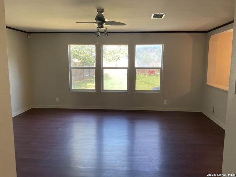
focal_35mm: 29
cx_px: 118
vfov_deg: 48.2
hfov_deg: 61.7
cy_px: 88
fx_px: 198
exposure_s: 1/60
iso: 40
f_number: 1.8
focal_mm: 3
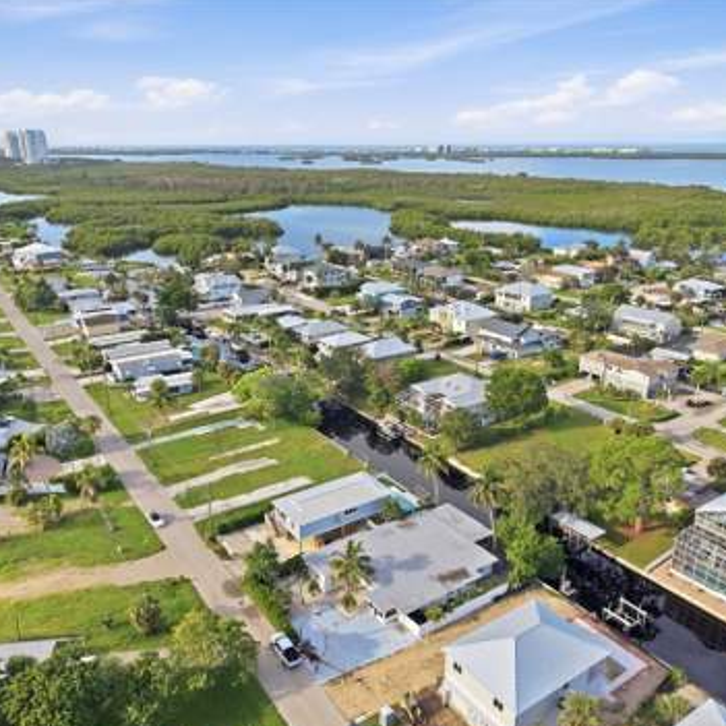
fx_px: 688
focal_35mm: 29
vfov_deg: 55.6
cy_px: 368
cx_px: 358
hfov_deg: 55.6
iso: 310
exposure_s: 1/4000
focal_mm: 8.7
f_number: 1.8
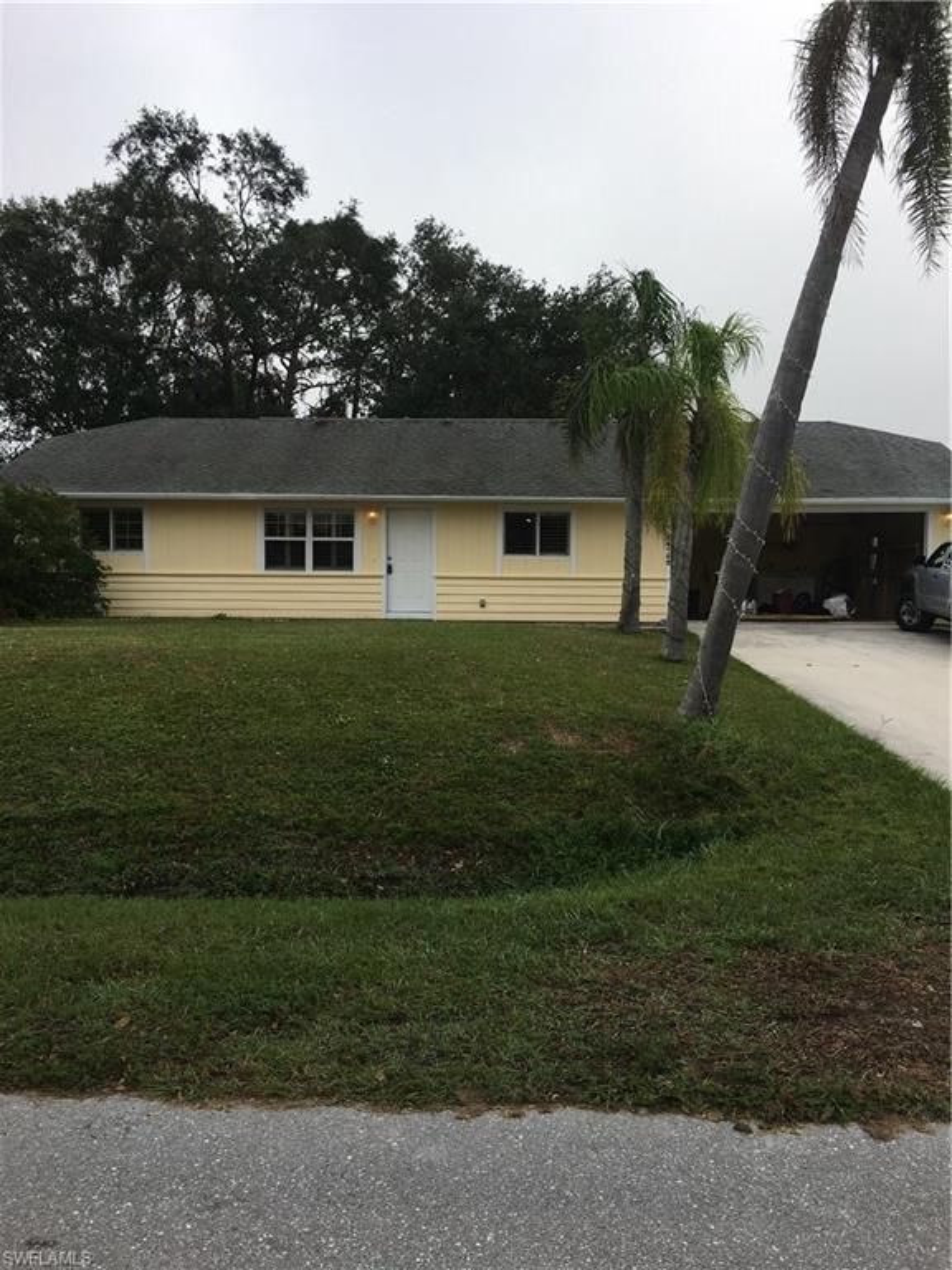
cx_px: 476
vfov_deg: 61.7
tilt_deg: -0.8
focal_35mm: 29
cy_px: 635
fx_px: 1063
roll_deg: -0.7
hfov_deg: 48.2
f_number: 2.2
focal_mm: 4.15
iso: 25
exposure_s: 1/582
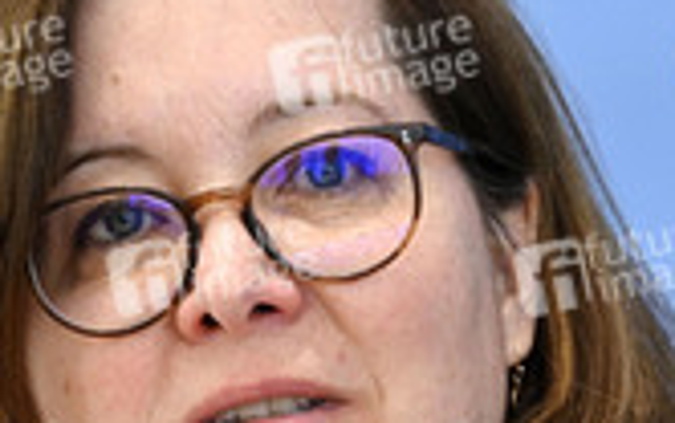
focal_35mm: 553
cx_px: 266
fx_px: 10180
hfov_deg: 3.8
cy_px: 370
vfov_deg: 2.4
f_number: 7.1
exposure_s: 1/500
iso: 3200
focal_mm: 200
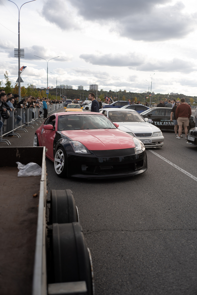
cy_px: 148
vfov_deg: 54.4
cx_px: 98
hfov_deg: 37.9
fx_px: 287
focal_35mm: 35
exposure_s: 1/1600
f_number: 2.2
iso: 100
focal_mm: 35
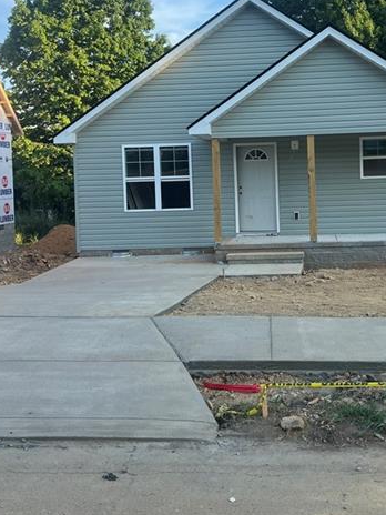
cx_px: 271
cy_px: 189
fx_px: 639
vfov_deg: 43.5
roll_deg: +2.2
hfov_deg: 33.2
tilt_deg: -1.1
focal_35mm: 43
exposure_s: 1/1038
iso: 50
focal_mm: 5.7
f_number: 1.5
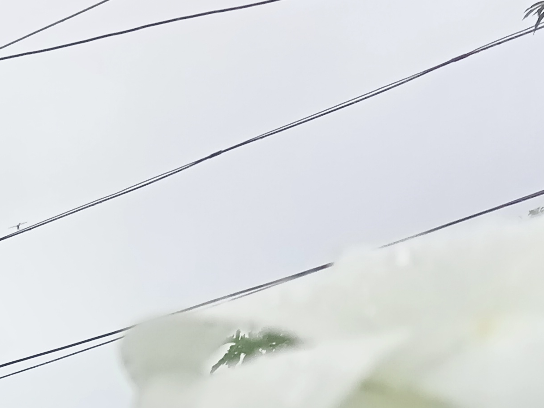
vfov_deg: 15.0
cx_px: -23
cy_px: 456
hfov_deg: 19.7
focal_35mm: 96
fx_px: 1509
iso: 343
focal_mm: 3.46
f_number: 2.2
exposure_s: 1/33.3
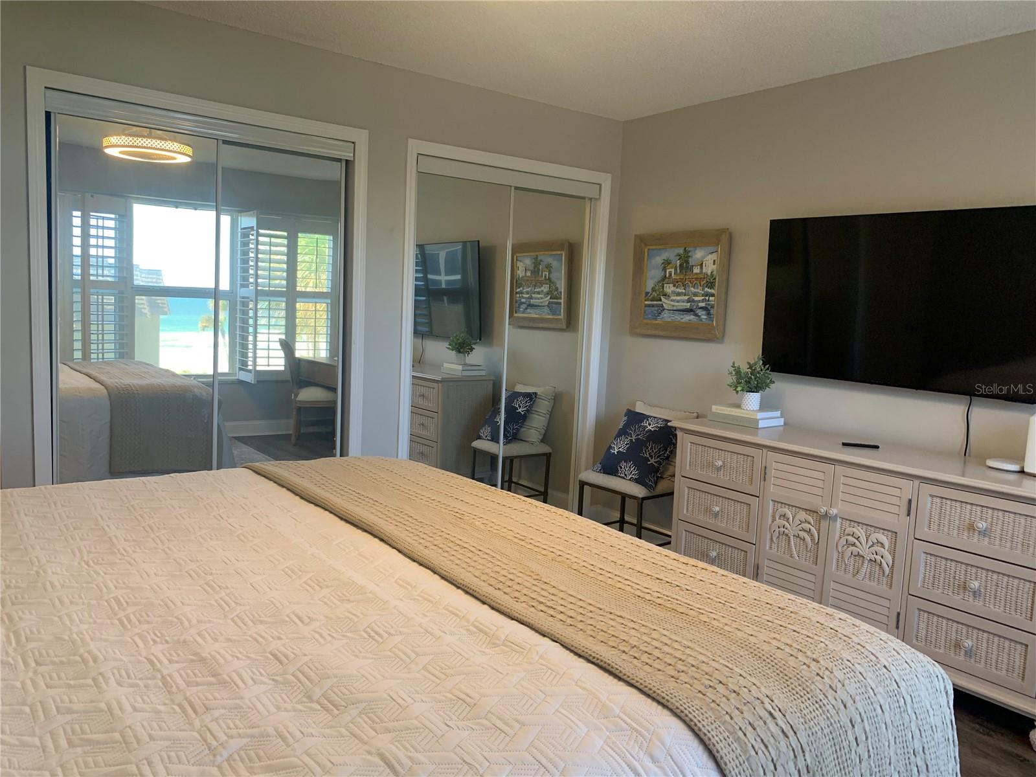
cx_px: 518
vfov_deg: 53.1
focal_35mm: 26
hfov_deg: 67.3
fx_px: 778
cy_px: 388
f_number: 1.8
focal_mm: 4.25
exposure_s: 1/60
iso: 100
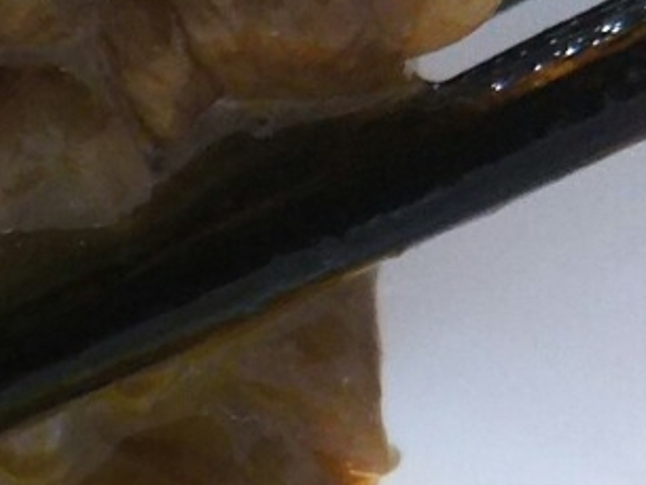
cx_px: -189
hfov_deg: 15.9
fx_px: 2203
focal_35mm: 118
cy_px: 551
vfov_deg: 12.3
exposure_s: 1/30
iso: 200
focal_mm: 4
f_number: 2.2
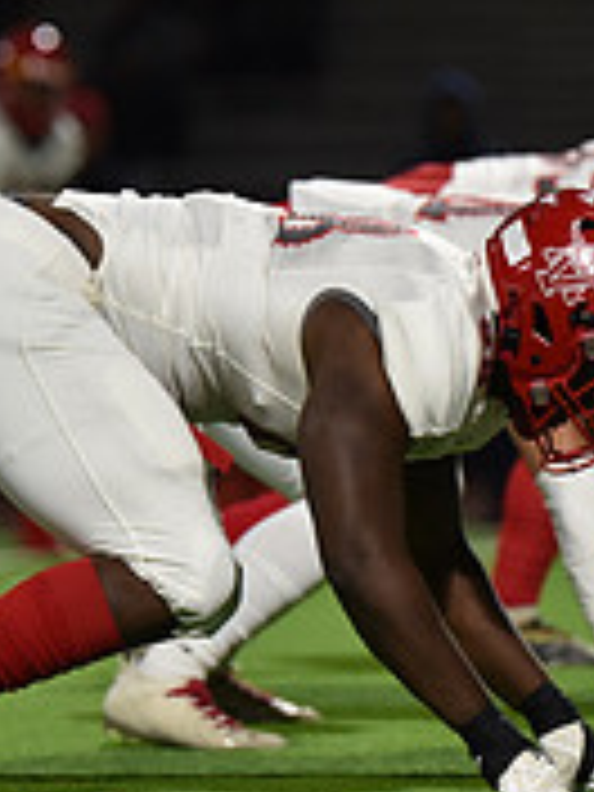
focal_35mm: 634
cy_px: 286
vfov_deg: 3.1
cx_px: 459
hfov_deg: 2.3
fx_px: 14506
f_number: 2.8
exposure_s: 1/500
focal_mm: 200
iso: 1600
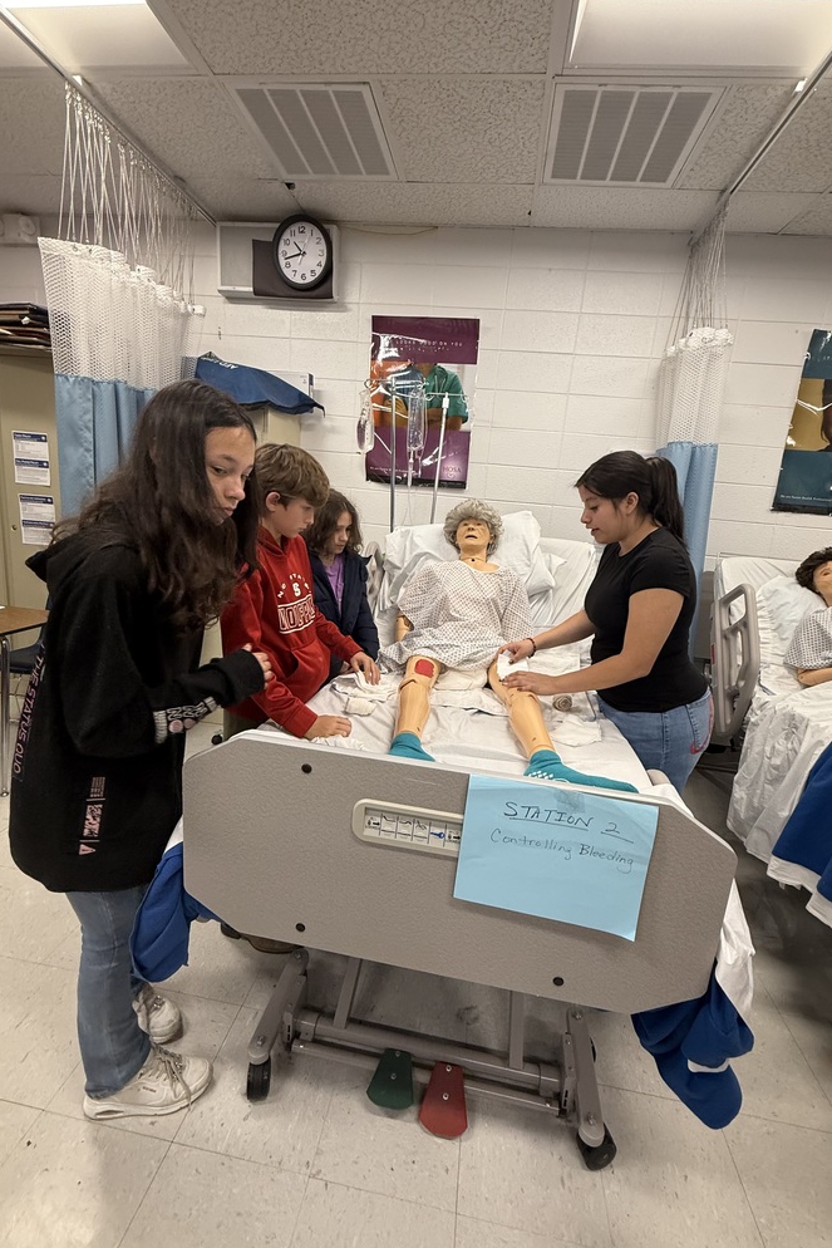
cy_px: 619
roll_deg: -5.3
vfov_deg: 100.4
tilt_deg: -11.6
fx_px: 520
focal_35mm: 15
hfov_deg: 77.3
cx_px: 427
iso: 160
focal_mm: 2.22
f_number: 2.2
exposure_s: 1/120
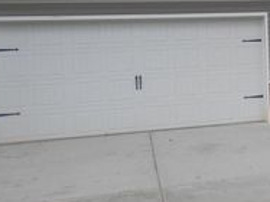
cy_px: 30
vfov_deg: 21.5
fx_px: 522
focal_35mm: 67
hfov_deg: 26.6
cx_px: 299
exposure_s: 1/125
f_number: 8.7
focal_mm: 4.5
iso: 80
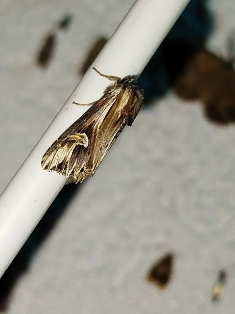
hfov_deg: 15.9
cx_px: 118
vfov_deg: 21.1
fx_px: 842
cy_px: 157
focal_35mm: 93
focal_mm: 5.31
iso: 125
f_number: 1.7
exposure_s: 1/50
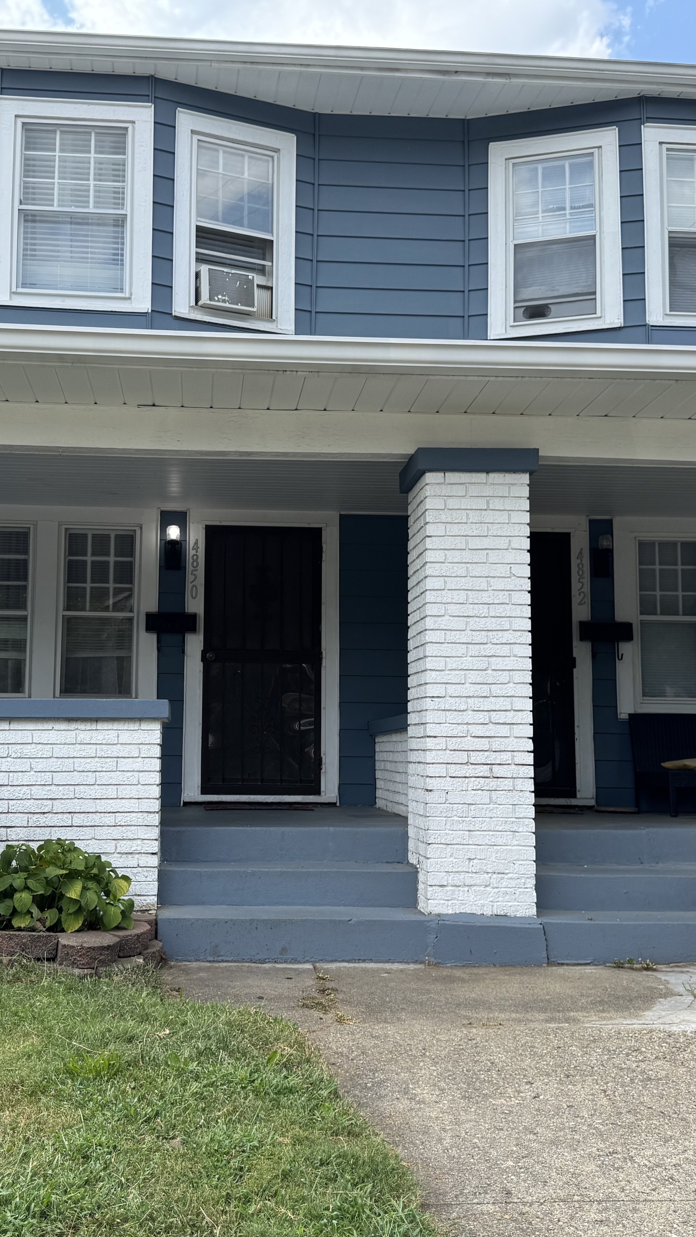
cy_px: 618
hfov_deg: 33.6
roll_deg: -0.4
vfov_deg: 56.6
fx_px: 1148
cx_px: 271
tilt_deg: +5.2
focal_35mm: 35
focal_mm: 6.76
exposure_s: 1/1456
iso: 80
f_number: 1.78
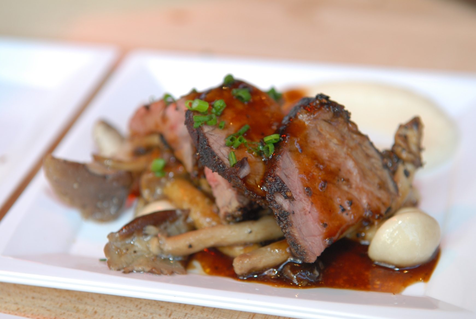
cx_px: 238
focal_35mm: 82
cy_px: 160
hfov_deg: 24.6
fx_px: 1092
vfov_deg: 16.6
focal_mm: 55
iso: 250
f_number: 5
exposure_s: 1/60
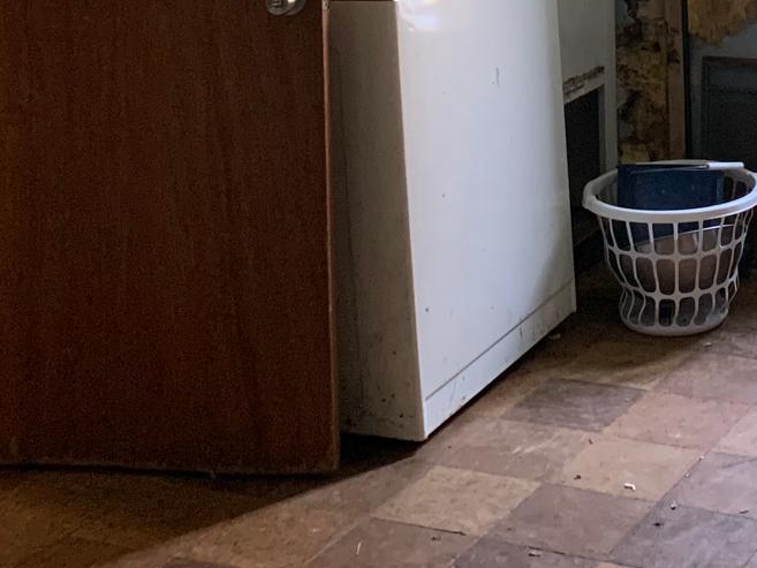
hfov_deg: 23.2
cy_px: -211
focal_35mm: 81
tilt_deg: -1.7
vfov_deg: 16.9
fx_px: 1772
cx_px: 747
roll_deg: +0.4
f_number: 1.8
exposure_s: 1/60
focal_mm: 4.25
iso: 320
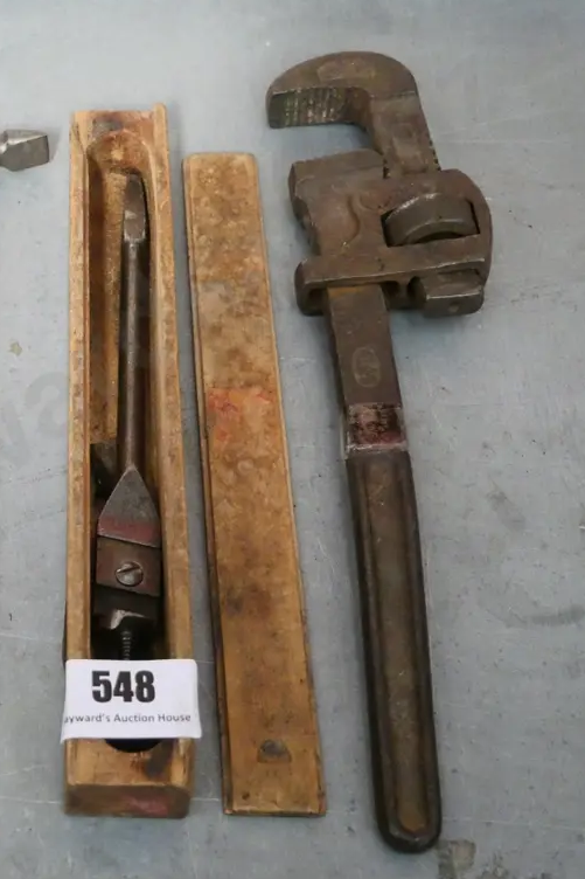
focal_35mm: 51
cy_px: 435
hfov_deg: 25.3
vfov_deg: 38.9
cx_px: 13
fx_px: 1244
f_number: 3.9
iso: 6400
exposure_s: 1/400
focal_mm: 18
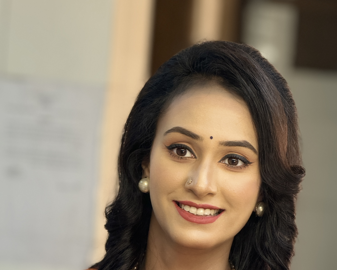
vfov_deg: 9.8
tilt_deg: -2.4
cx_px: 168
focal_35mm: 157
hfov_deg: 12.3
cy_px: 174
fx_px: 1566
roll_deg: -4.8
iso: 320
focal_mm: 15.66
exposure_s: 1/51
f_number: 2.8
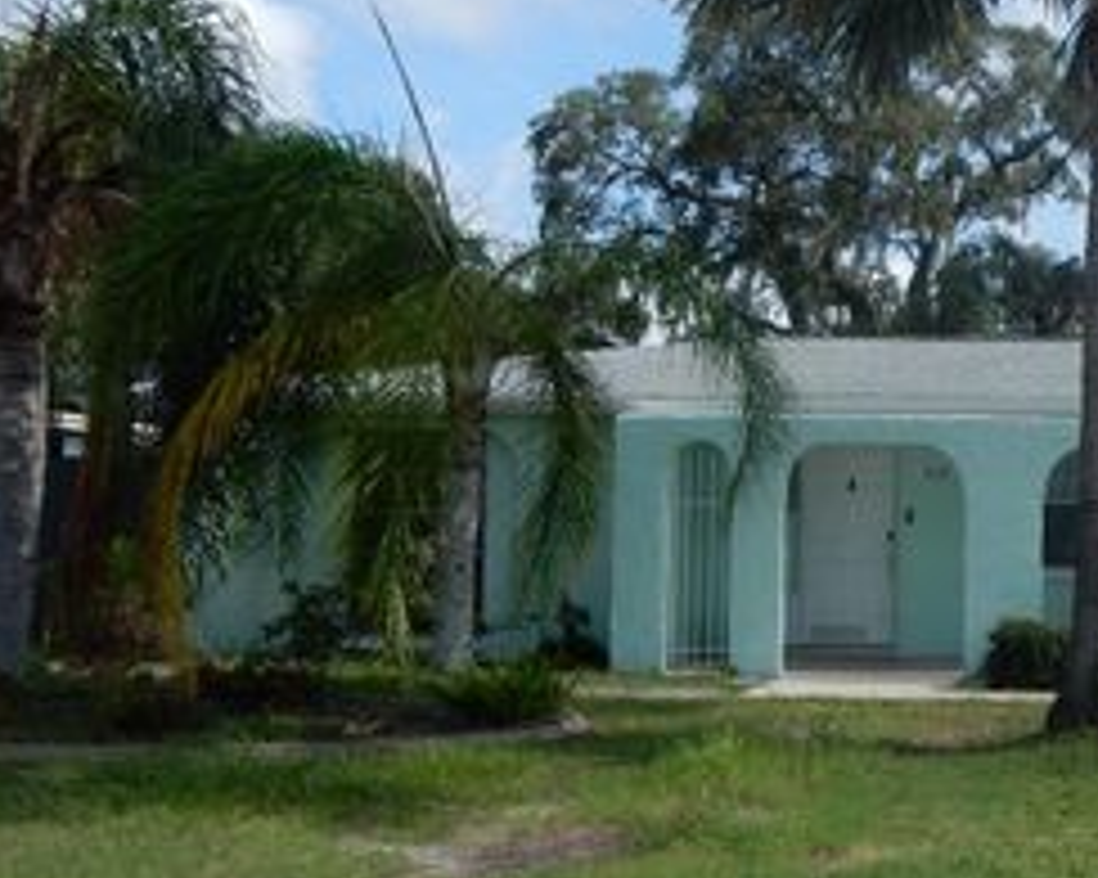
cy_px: 466
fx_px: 1624
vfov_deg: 30.2
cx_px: 1071
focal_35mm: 50
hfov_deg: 34.4
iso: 125
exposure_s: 1/1250
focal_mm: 4.5
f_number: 3.7
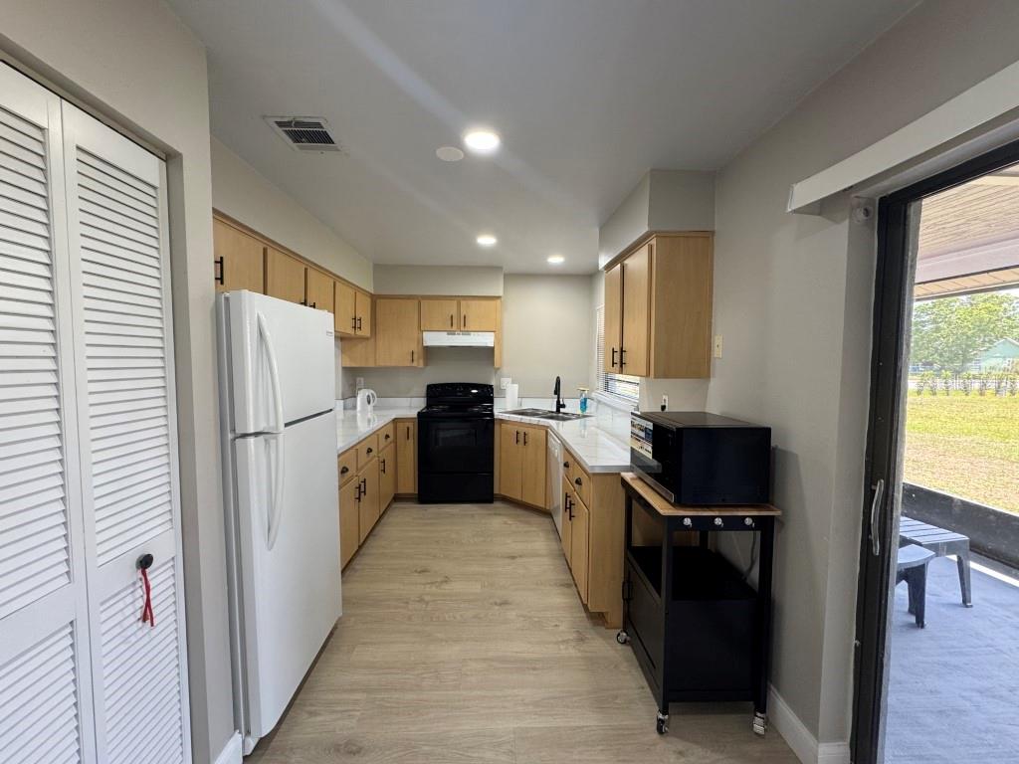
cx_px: 510
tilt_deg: -3.3
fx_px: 412
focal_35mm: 14
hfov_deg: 102.1
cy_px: 382
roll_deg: -0.6
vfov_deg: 85.7
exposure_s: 1/99
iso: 160
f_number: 2.2
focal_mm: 2.22
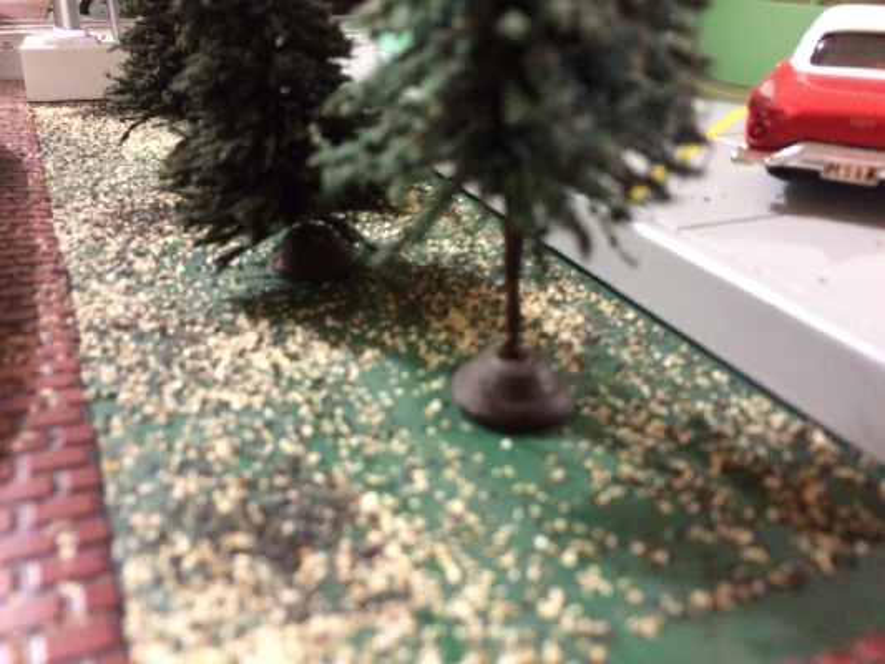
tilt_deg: -25.5
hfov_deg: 61.6
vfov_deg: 48.2
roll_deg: -1.9
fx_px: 742
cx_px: 442
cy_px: 332
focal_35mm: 29
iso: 400
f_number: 2.2
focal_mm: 4.15
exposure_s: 1/15
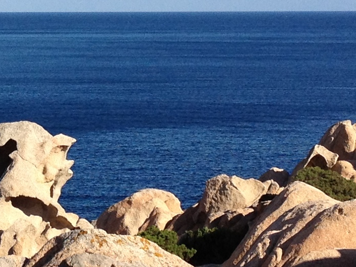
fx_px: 1677
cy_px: 36
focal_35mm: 163
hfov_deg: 11.9
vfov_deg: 9.1
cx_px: -39
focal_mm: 4.28
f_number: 2.4
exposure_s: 1/1905
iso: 64
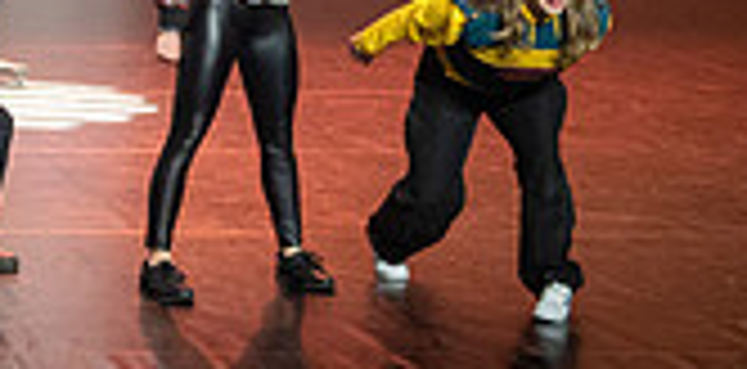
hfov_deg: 13.8
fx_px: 2869
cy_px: 7
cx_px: -425
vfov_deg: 7.3
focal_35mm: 149
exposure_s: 1/100
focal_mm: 36
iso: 4000
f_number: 2.8
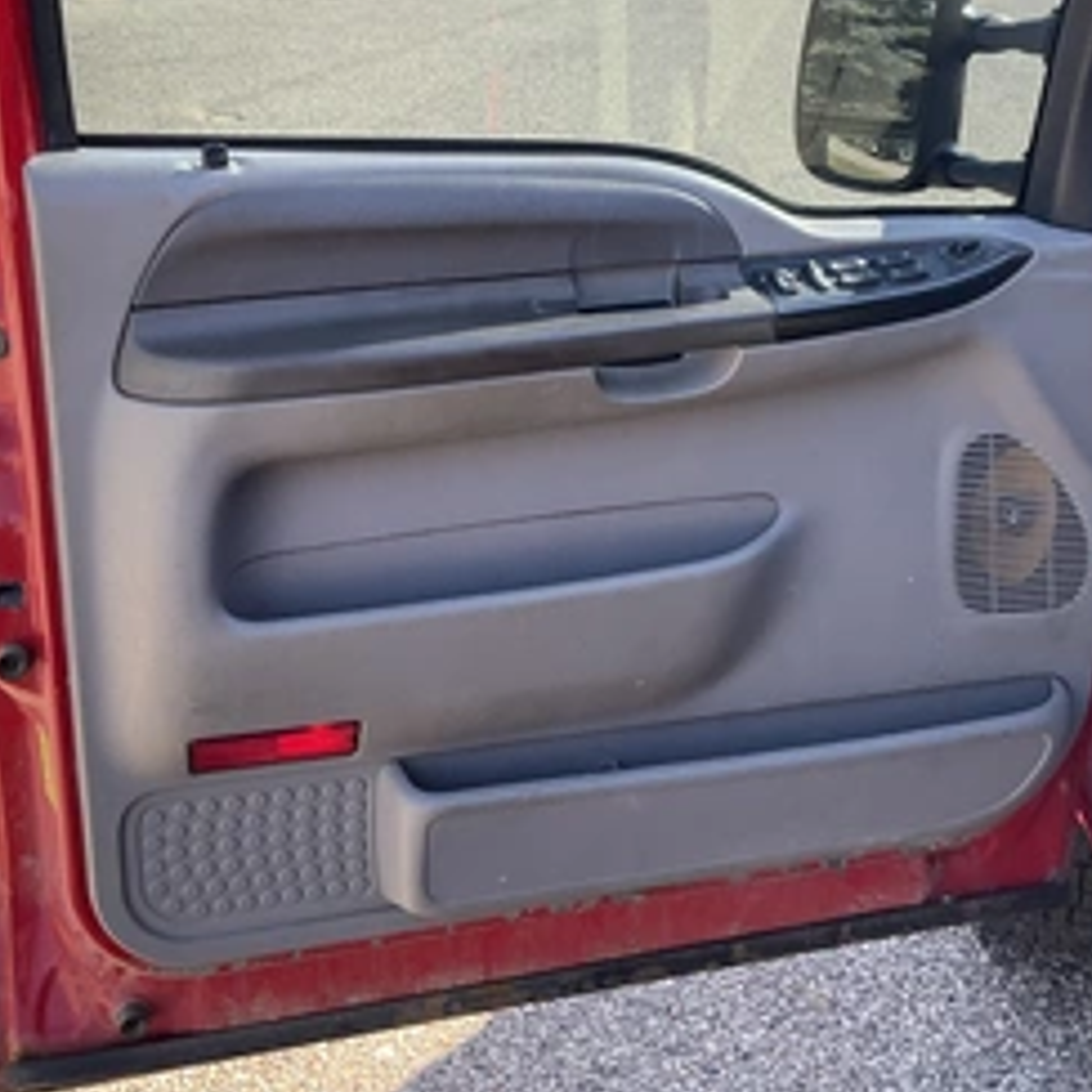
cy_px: 448
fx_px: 1499
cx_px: 622
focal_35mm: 42
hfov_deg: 39.9
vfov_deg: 39.9
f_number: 1.8
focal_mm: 3
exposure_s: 1/135
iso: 25
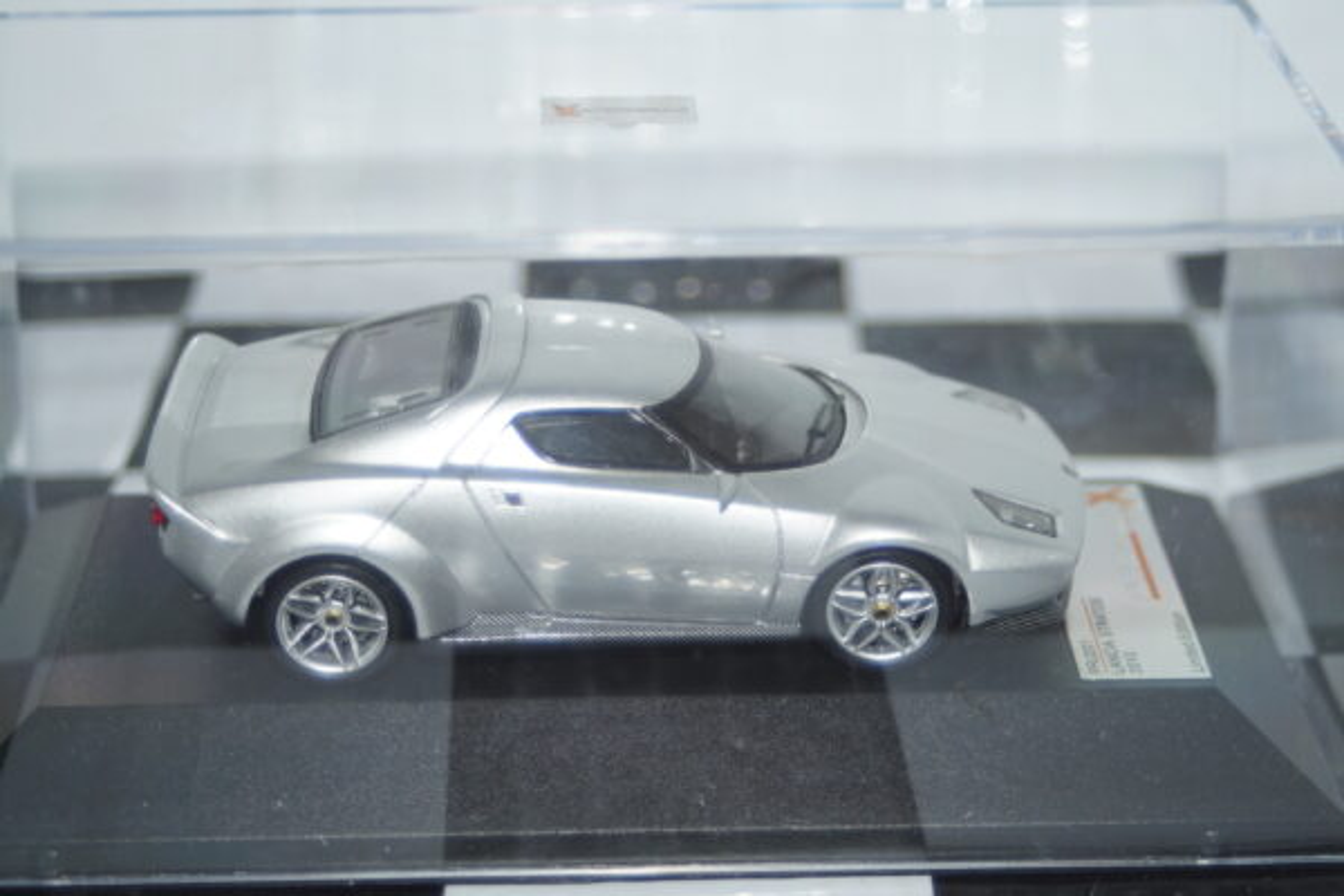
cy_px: 448
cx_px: 672
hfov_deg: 24.6
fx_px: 3080
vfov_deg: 16.6
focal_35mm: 82
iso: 200
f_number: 5
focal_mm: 55
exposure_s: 1/125
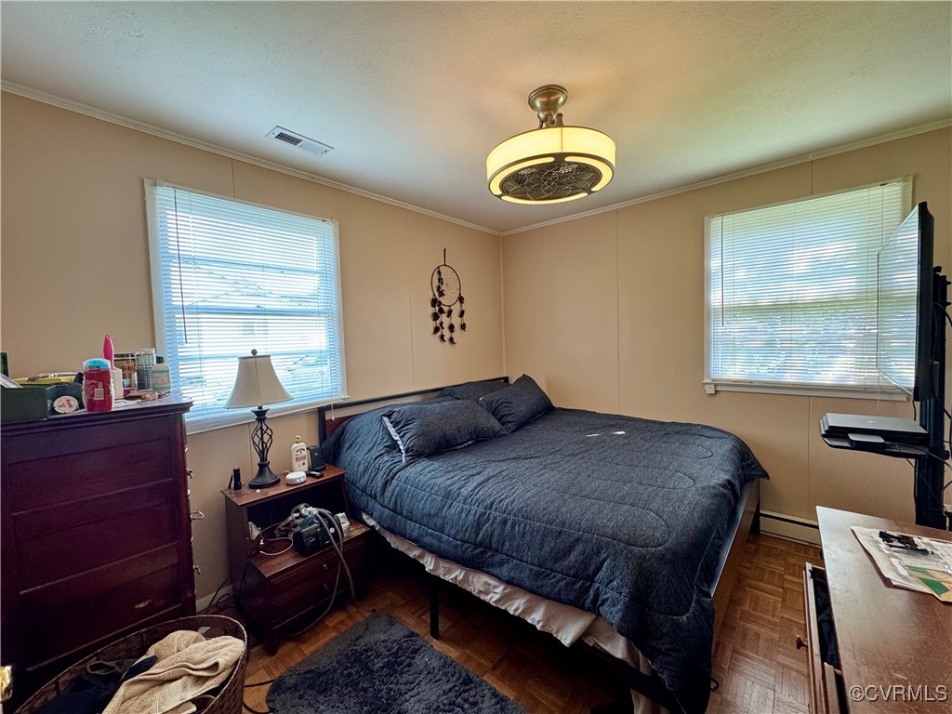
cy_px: 357
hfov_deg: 102.1
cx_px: 476
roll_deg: +1.6
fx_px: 385
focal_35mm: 14
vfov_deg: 85.7
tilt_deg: -3.9
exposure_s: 1/60
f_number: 2.2
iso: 200
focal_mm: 2.22
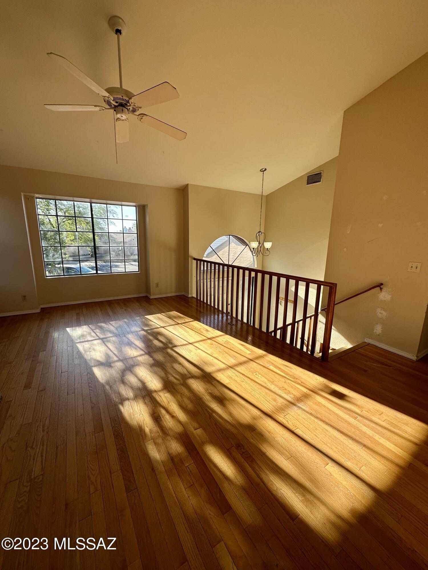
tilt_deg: -11.4
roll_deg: -0.9
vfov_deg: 102.1
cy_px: 285
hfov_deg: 85.7
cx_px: 214
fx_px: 231
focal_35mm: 14
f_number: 2.2
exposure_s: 1/450
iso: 40
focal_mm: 2.22
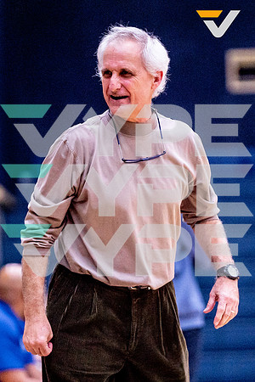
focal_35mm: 444
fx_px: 4720
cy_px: 187
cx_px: 137
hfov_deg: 3.1
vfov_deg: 4.6
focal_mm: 200
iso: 2000
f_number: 2.8
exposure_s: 1/1250
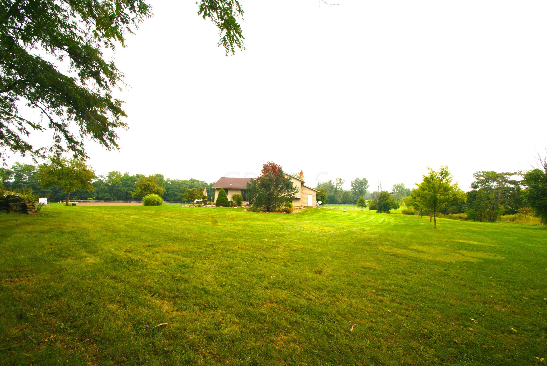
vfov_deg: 77.5
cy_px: 183
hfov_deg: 100.3
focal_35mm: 15
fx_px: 228
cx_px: 274
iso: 100
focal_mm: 10
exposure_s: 1/160
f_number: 10
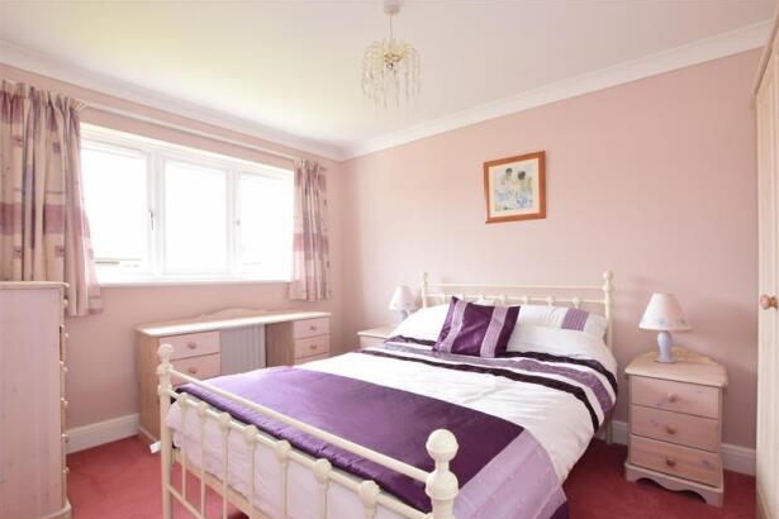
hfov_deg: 96.6
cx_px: 414
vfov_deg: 73.7
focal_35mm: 16
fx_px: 346
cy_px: 274
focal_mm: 10
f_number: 22
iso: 250
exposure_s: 1/2
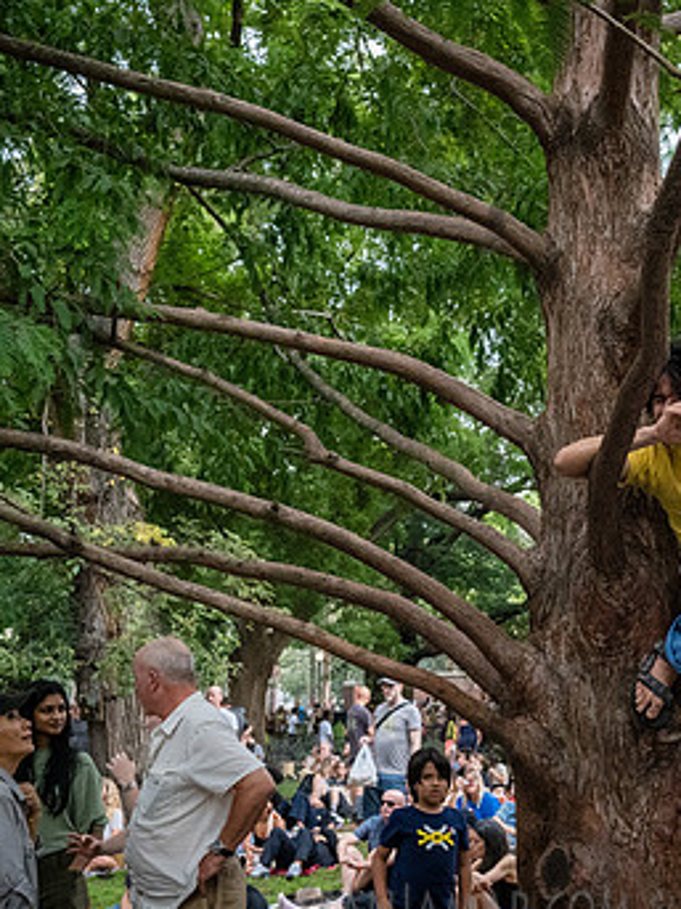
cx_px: 496
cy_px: 462
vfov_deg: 36.8
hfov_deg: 27.7
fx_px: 1365
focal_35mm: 52
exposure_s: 1/200
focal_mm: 32
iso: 8000
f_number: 5
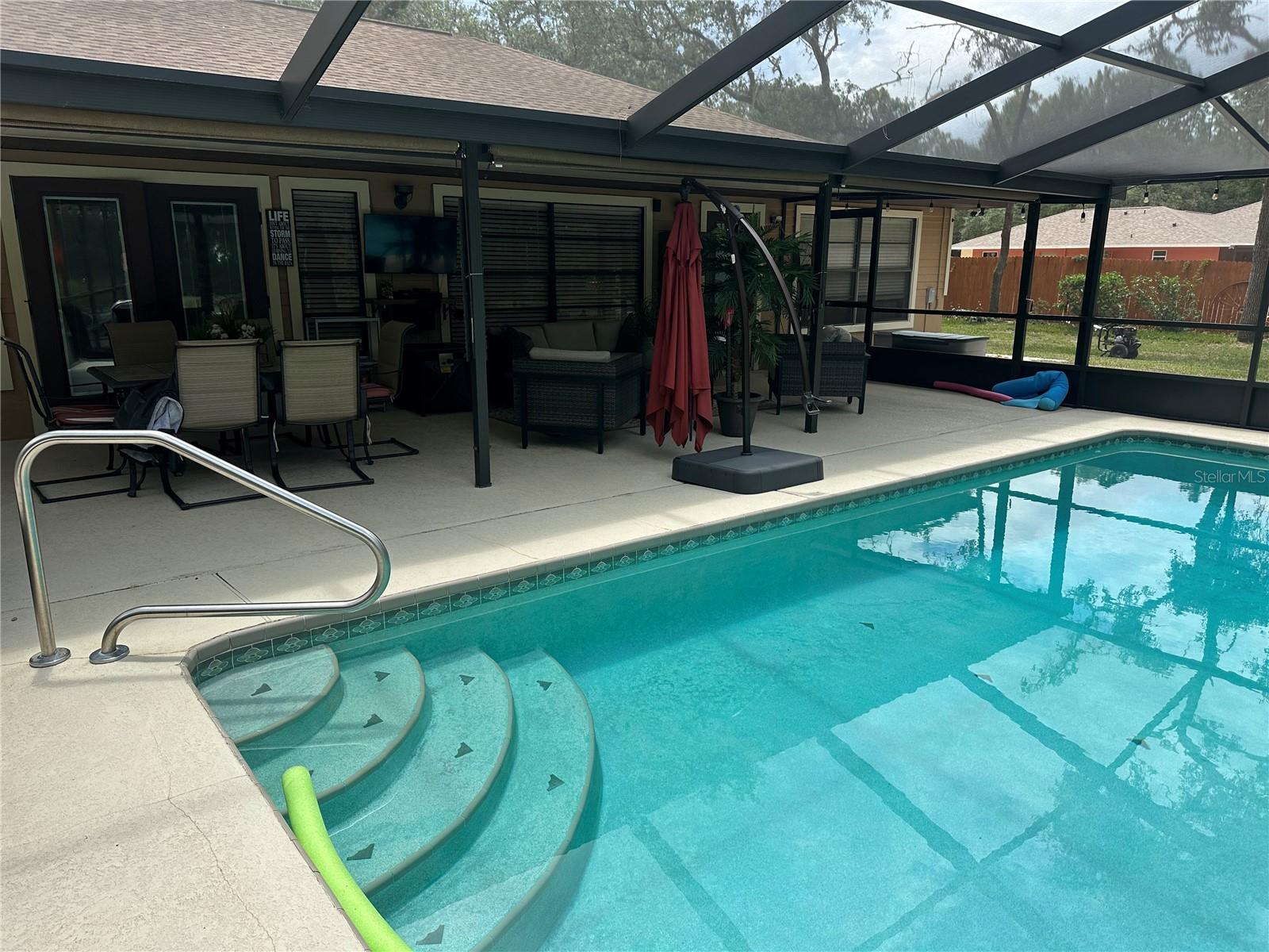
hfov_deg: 71.6
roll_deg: -0.9
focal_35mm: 24
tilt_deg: -14.3
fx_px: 880
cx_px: 634
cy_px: 476
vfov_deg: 56.8
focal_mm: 6.86
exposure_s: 1/1721
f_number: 1.78
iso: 80
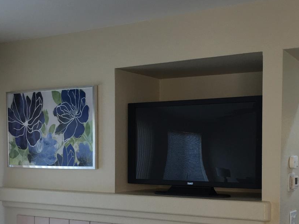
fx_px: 458
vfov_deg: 27.0
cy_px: 180
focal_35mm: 53
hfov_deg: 36.1
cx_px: 178
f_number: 2.2
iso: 64
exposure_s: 1/30
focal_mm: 4.15
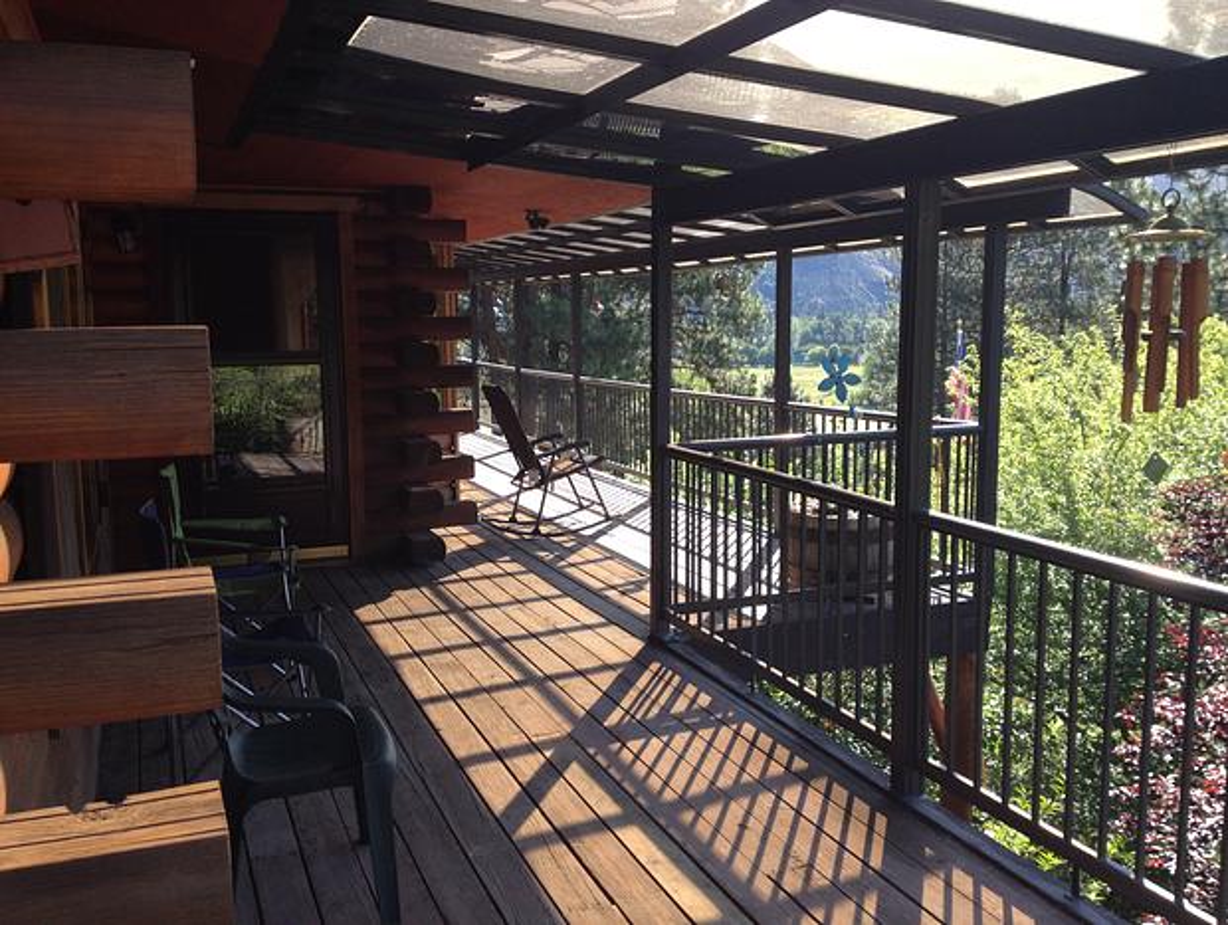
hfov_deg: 52.6
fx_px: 1244
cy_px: 462
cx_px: 614
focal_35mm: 35
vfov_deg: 40.8
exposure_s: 1/274
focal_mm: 4.28
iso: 64
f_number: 2.4
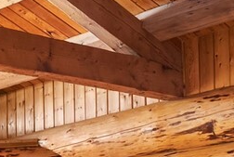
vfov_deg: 13.7
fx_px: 612
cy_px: 238
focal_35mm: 94
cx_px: -249
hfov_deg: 16.1
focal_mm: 14
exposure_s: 1/20
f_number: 2.8
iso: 200
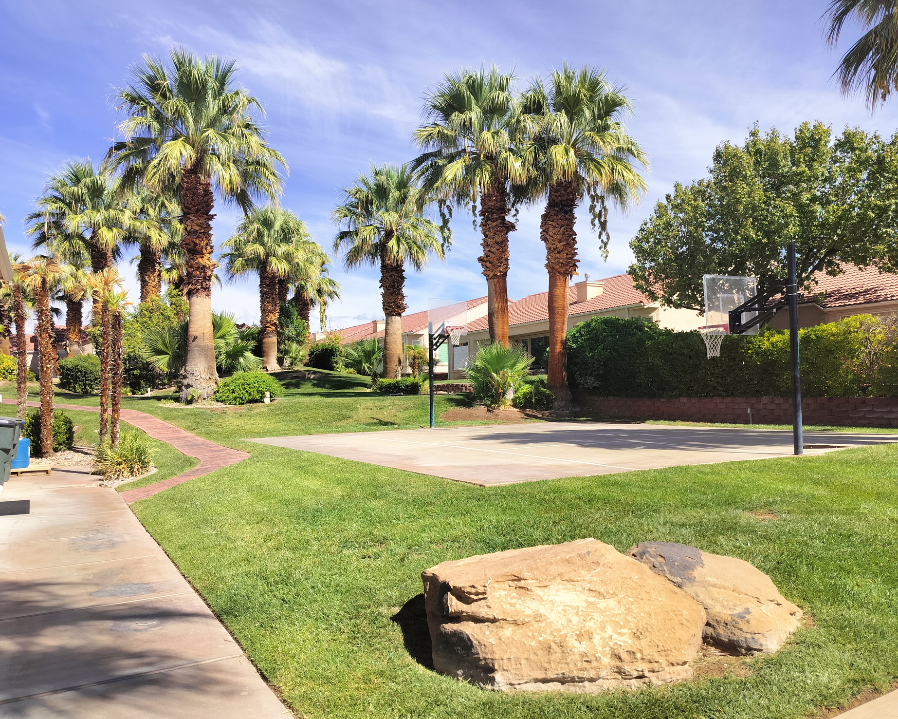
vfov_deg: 54.9
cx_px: 474
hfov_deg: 66.0
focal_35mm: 26
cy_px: 371
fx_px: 691
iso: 50
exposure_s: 1/794
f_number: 1.7
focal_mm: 5.24
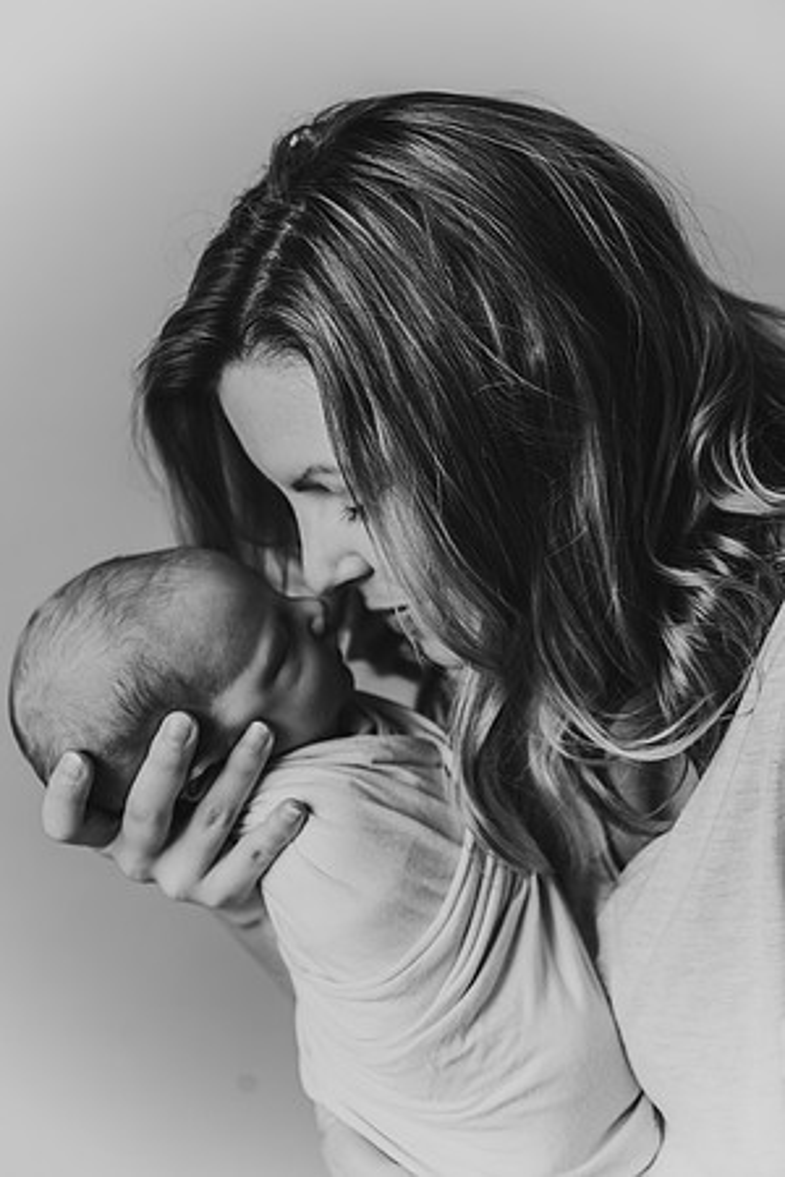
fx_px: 1701
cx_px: 392
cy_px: 588
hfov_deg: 26.0
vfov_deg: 38.2
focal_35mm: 52
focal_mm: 52
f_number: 4.5
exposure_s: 1/160
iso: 160
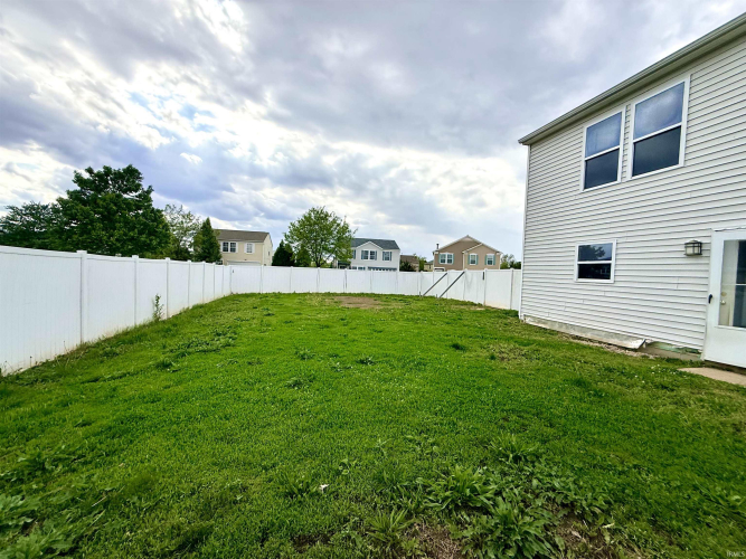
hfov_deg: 102.1
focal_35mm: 14
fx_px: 302
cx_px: 373
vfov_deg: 85.7
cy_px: 280
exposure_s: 1/2320
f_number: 2.2
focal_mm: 2.22
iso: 50
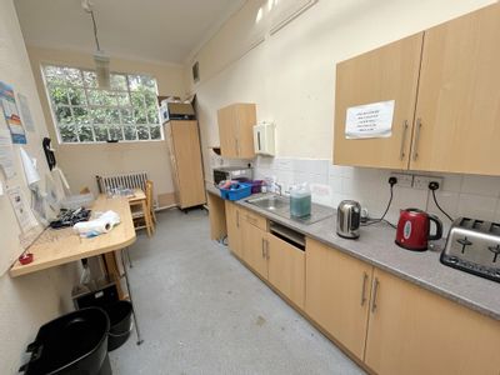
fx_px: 202
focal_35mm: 14
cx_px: 250
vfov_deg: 85.7
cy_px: 188
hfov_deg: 102.1
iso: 80
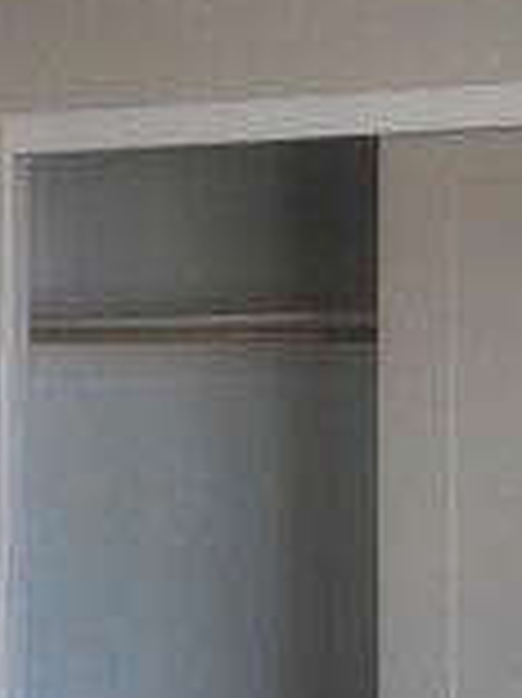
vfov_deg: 20.7
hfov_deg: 15.5
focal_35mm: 95
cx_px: 248
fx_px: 1913
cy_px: 401
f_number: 1.8
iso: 40
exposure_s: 1/180
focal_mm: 6.4
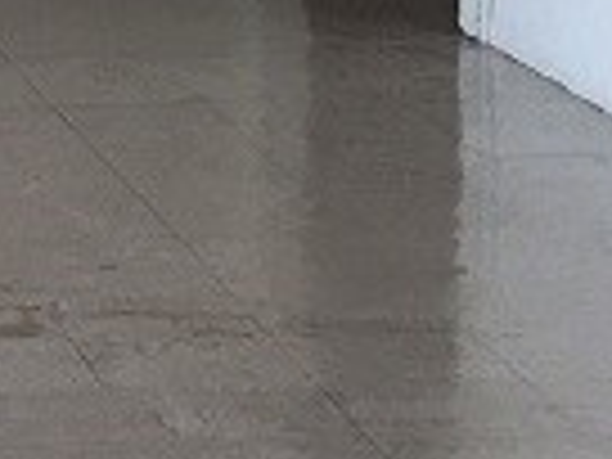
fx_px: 3854
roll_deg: -1.7
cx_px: -54
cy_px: -513
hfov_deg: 9.0
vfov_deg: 6.6
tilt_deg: -0.3
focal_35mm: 218
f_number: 2.2
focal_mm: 4.15
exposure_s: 1/40
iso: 25
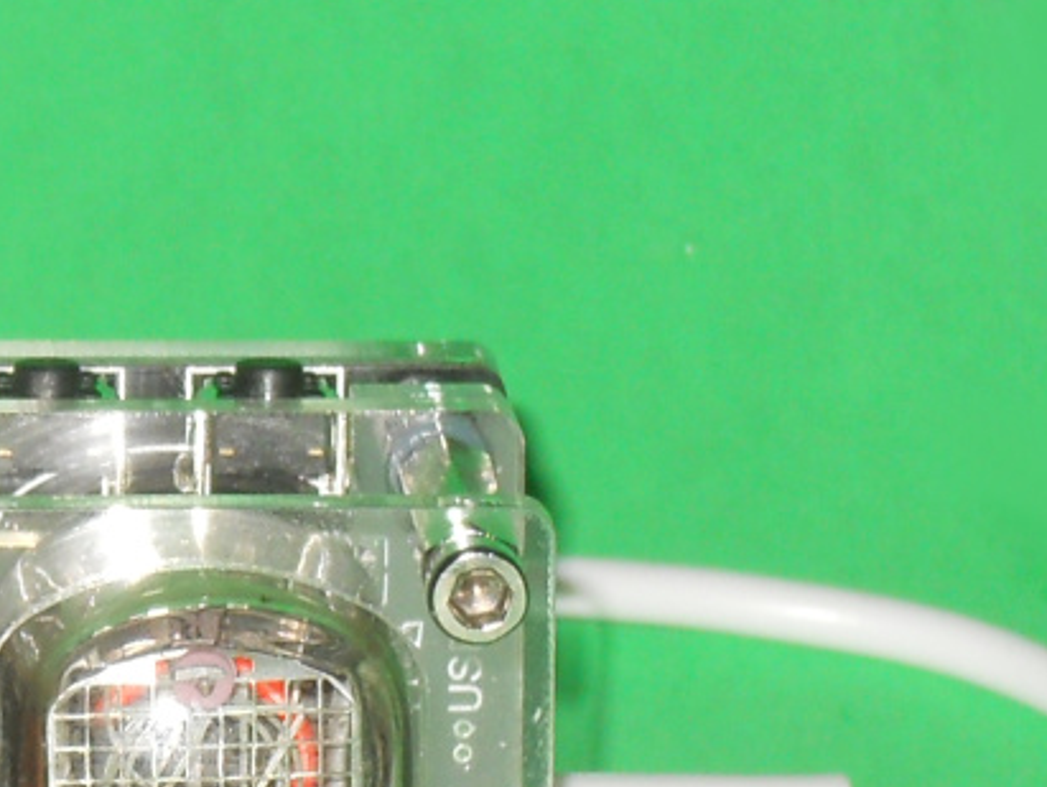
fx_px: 8053
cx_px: -466
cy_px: 879
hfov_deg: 7.3
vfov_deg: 5.6
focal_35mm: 266
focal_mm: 15.5
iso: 100
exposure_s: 1/60
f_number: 4.9
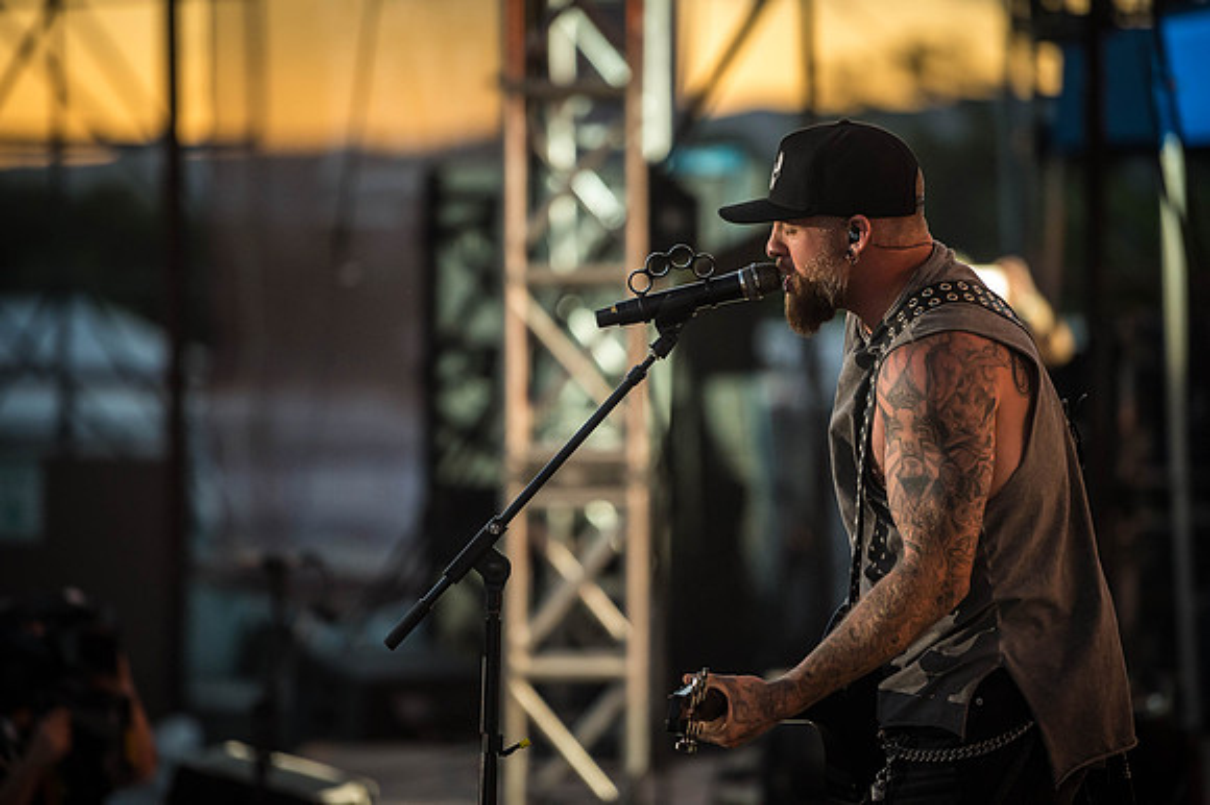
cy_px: 371
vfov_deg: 6.4
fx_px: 7245
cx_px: 652
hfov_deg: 9.5
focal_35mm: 216
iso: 2000
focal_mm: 200
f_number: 2.8
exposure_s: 1/800
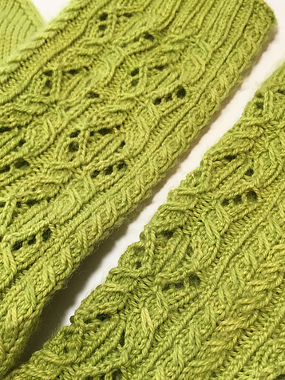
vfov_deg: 47.5
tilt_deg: -66.3
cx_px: 140
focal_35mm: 39
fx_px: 428
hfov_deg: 36.8
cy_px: 236
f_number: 2.2
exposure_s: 1/30
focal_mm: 4.15
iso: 40
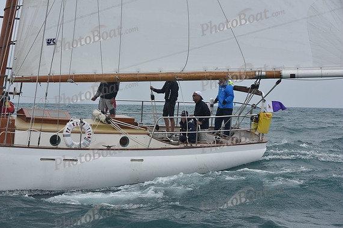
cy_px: 115
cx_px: 170
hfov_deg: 28.5
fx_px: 676
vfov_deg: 19.2
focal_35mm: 71
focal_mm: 70
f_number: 8
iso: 250
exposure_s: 1/1000
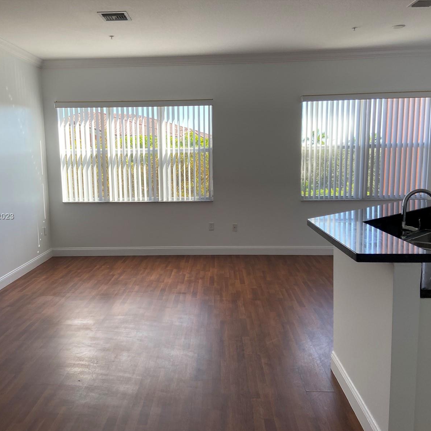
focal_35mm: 31
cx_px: 188
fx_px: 437
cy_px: 217
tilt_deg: -7.0
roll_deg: +1.1
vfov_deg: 52.5
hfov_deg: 52.4
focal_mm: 4.25
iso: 32
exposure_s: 1/279
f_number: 1.8
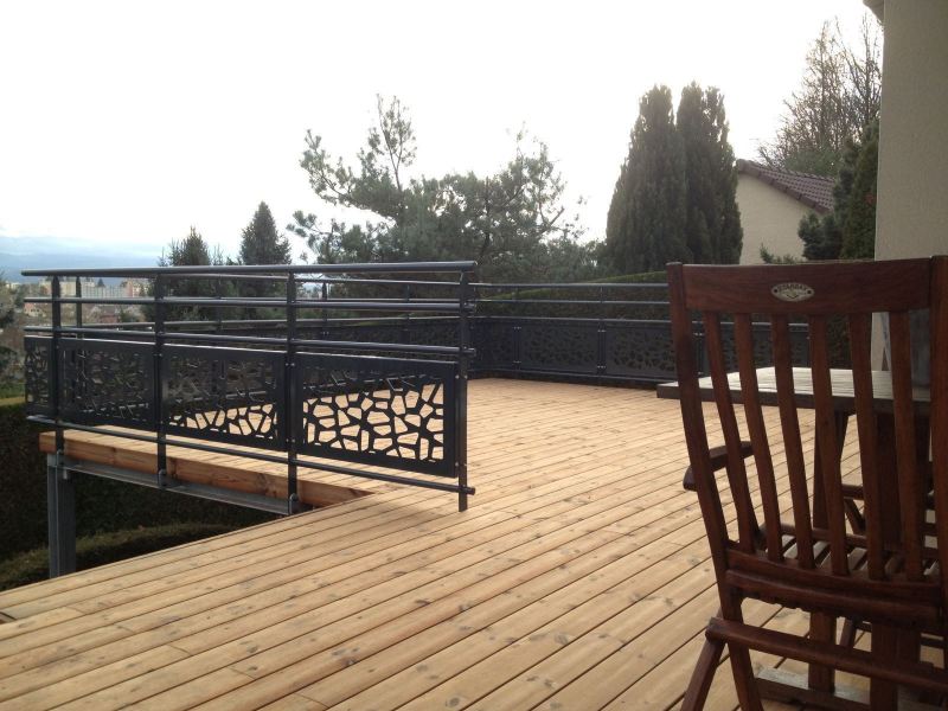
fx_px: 959
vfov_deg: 40.7
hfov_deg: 52.6
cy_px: 356
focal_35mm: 35
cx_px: 474
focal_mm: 4.28
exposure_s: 1/274
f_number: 2.4
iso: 50
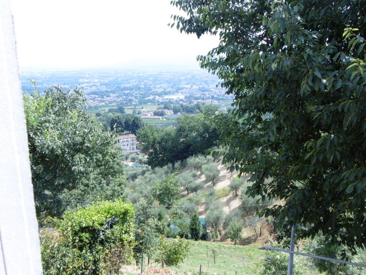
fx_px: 370
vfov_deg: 40.7
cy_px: 138
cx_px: 183
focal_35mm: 35
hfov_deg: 52.6
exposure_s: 1/640
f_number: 3.5
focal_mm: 6.4
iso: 100
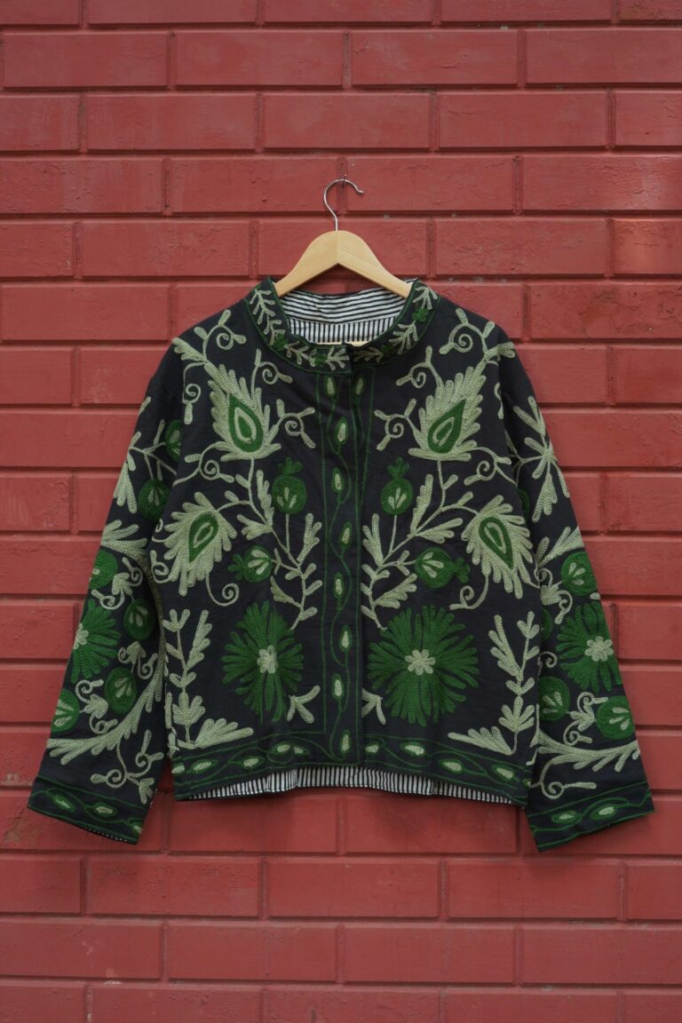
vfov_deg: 39.6
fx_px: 1421
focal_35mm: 50
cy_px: 512
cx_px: 341
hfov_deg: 27.0
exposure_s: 1/125
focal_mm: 50
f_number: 8
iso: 800
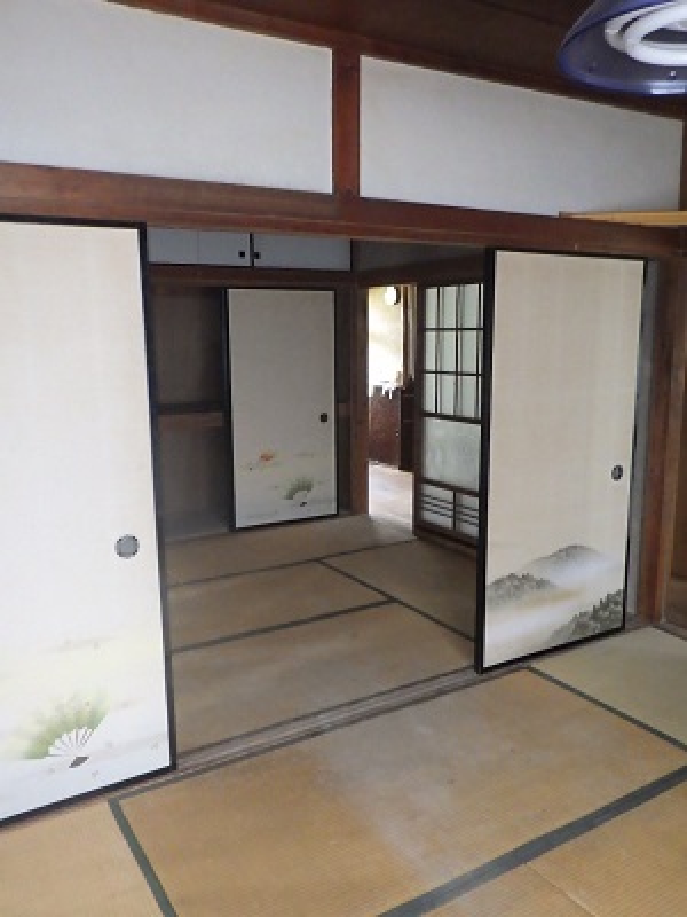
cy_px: 458
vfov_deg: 63.4
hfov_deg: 49.7
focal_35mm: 28
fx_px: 741
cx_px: 344
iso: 1250
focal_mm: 5
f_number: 3.5
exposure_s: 1/60
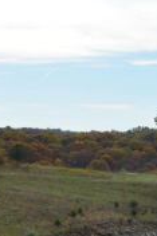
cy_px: 216
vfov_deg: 15.8
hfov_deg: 9.3
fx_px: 839
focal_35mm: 128
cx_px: -243
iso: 110
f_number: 8
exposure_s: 1/250
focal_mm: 20
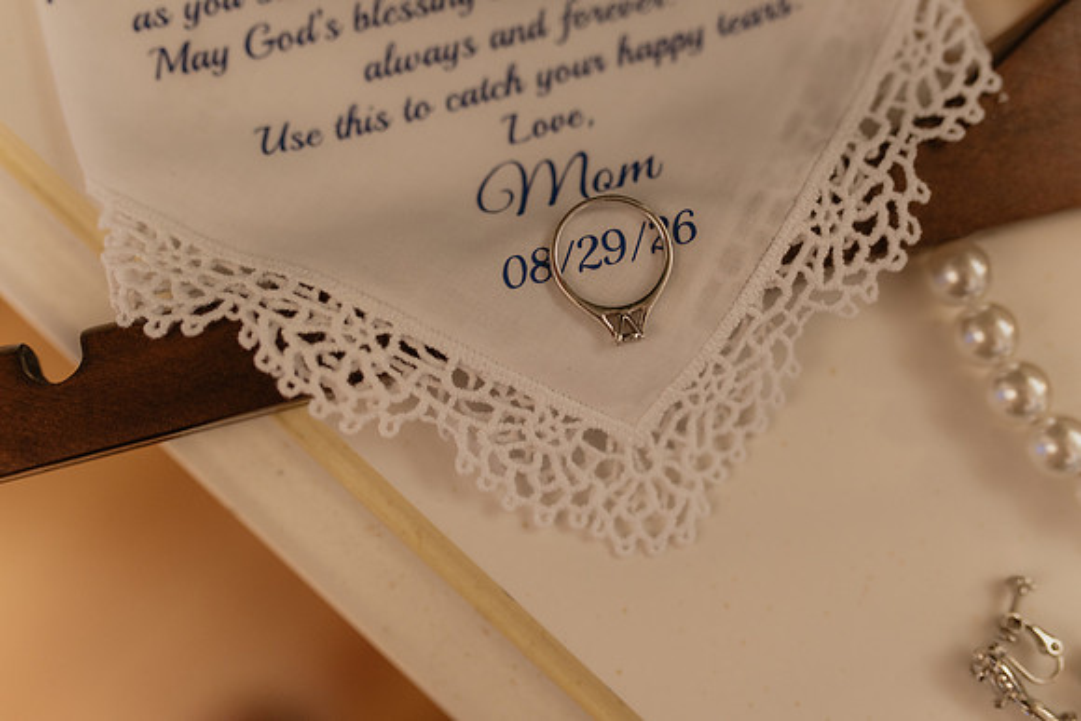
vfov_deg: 36.2
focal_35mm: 37
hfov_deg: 52.3
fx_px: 1102
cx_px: 540
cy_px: 359
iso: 320
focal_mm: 35
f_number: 2.2
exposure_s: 1/125
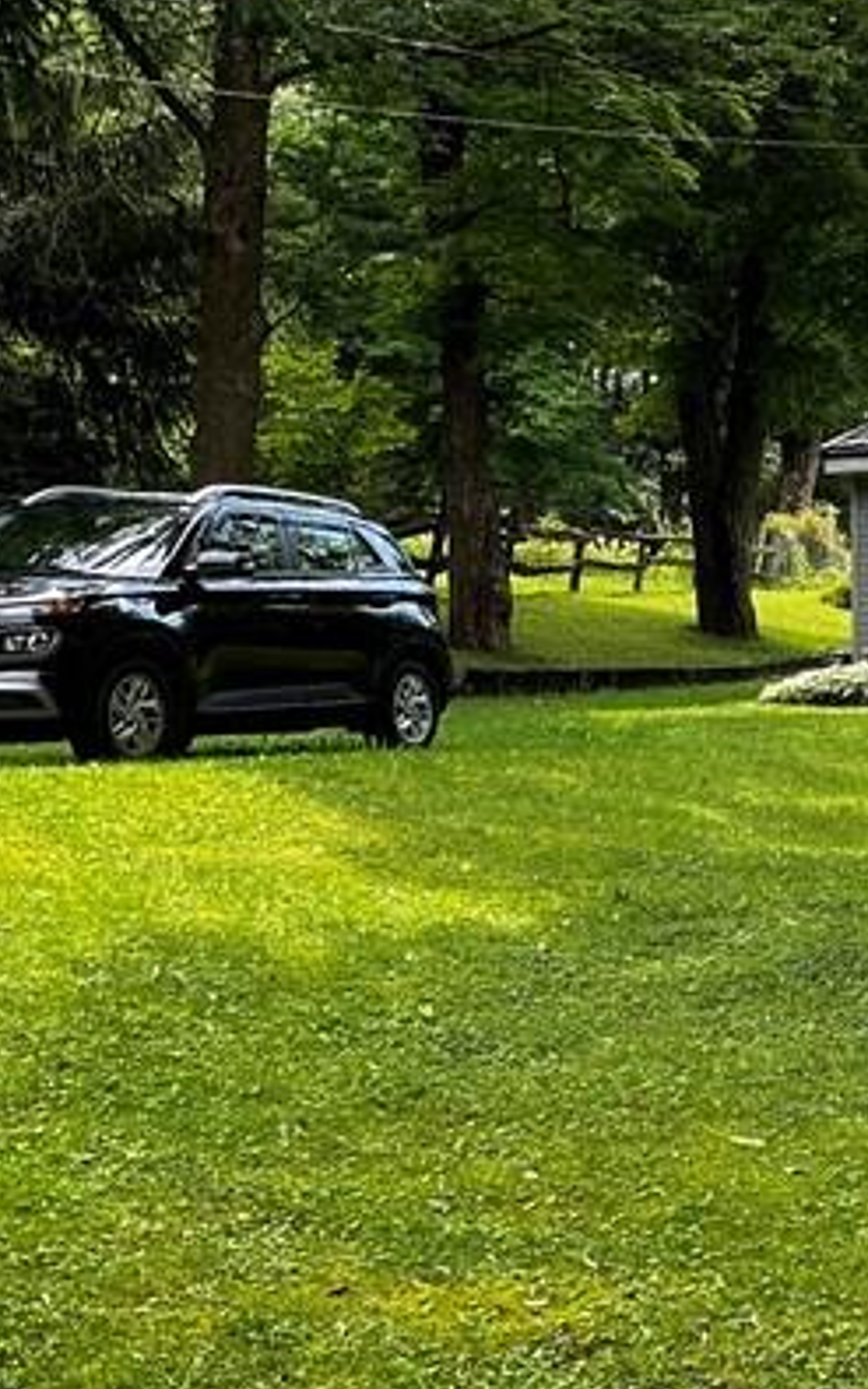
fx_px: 2497
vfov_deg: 31.0
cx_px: 1659
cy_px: 622
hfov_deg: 16.0
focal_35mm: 66
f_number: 1.78
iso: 80
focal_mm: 6.86
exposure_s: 1/529
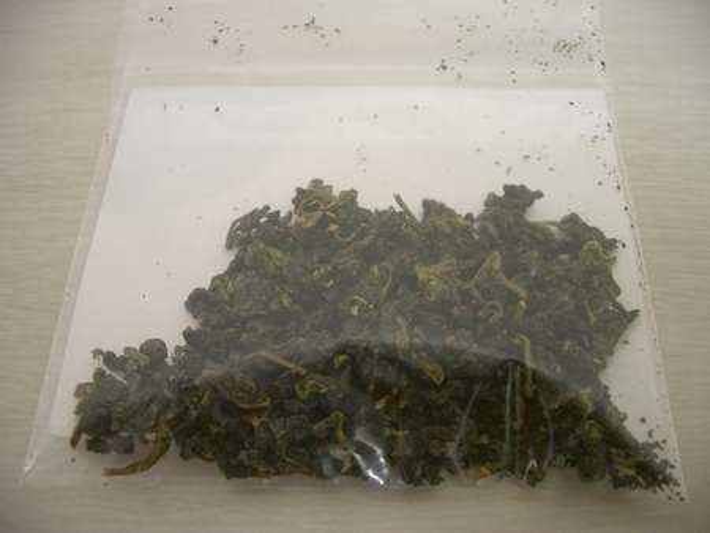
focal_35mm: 35
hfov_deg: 52.6
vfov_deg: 40.7
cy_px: 266
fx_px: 718
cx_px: 355
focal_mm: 5.8
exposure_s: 1/25
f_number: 2.6
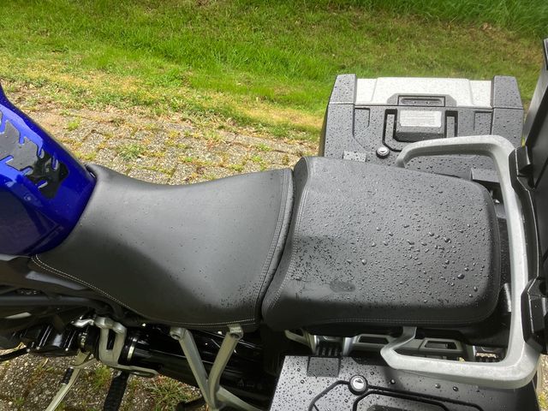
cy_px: 206
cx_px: 274
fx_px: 443
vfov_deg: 49.7
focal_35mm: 28
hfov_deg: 63.4
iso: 32
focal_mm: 3.99
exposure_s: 1/374
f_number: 1.8
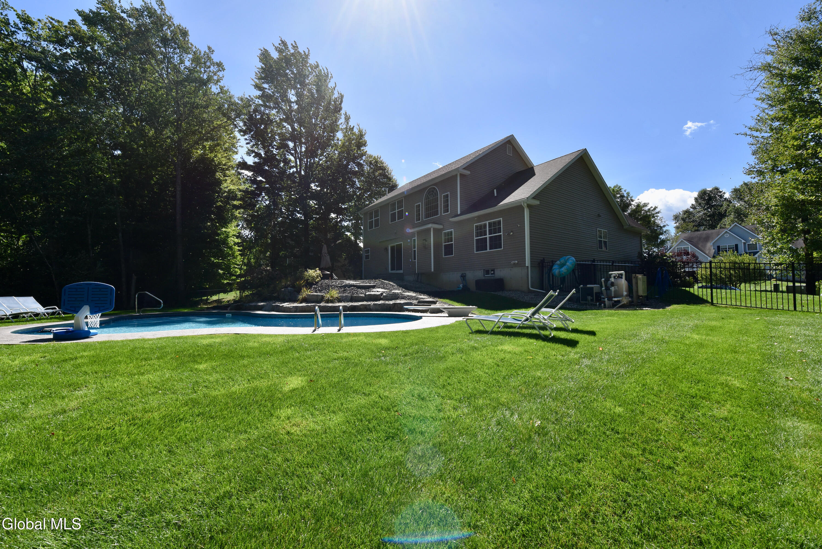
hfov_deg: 104.2
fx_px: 320
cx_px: 411
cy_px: 274
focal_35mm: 14
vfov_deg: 81.3
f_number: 13
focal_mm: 14
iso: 800
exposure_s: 1/640
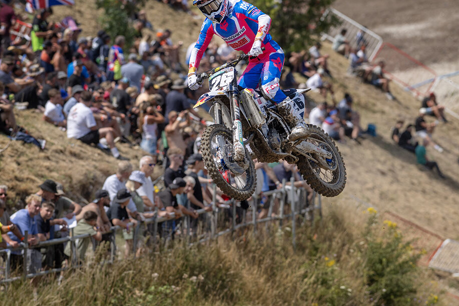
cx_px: 258
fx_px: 5165
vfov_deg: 3.4
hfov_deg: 5.1
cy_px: 108
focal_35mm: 405
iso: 200
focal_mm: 300
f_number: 5
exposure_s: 1/2000
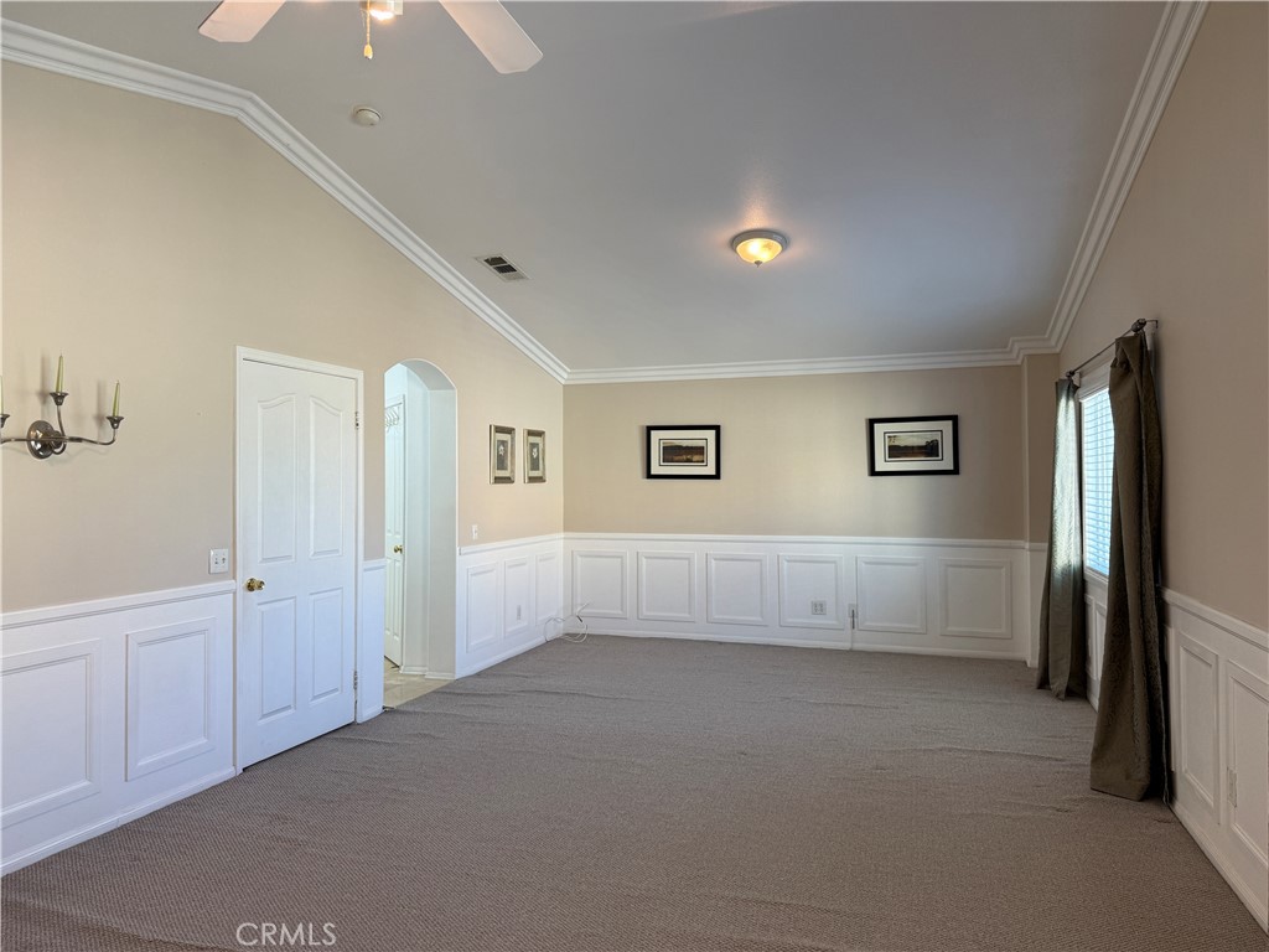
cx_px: 634
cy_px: 476
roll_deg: +0.2
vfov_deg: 56.8
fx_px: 880
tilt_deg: +1.5
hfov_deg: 71.6
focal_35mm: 24
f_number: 1.78
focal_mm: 6.76
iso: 100
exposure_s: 1/120
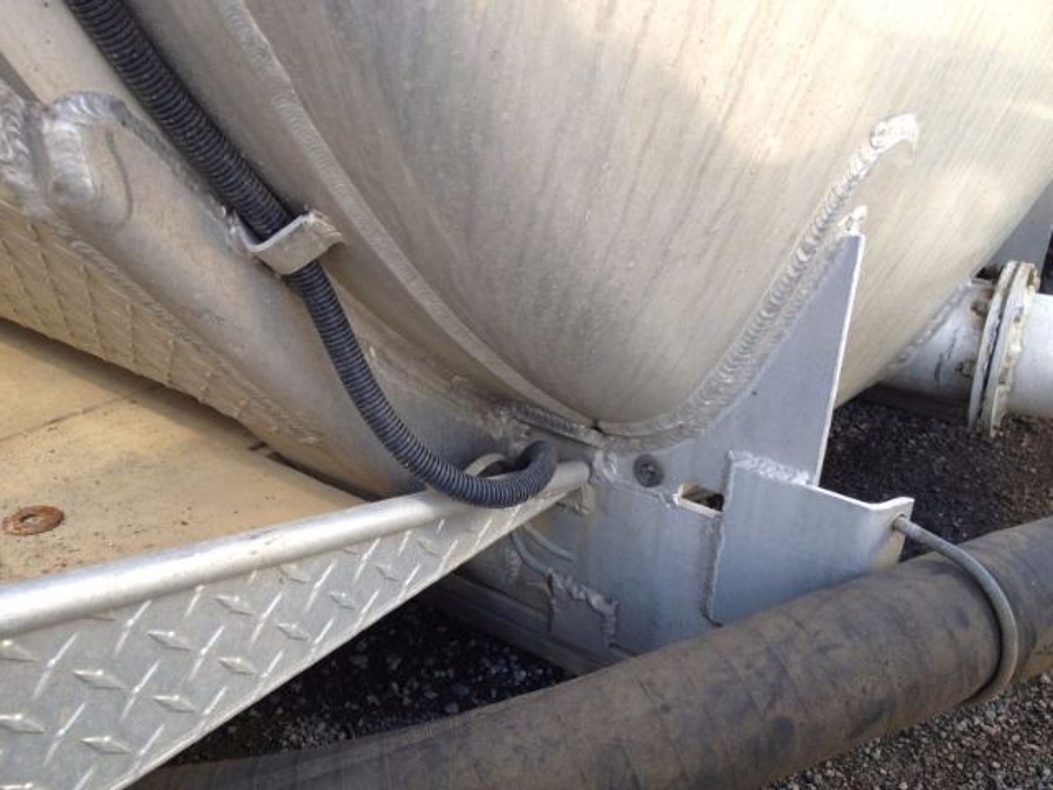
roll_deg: -2.5
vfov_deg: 40.7
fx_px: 1065
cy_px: 395
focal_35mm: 35
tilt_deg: -21.6
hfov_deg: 52.6
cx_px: 526
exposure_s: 1/123
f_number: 2.4
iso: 50
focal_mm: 4.28
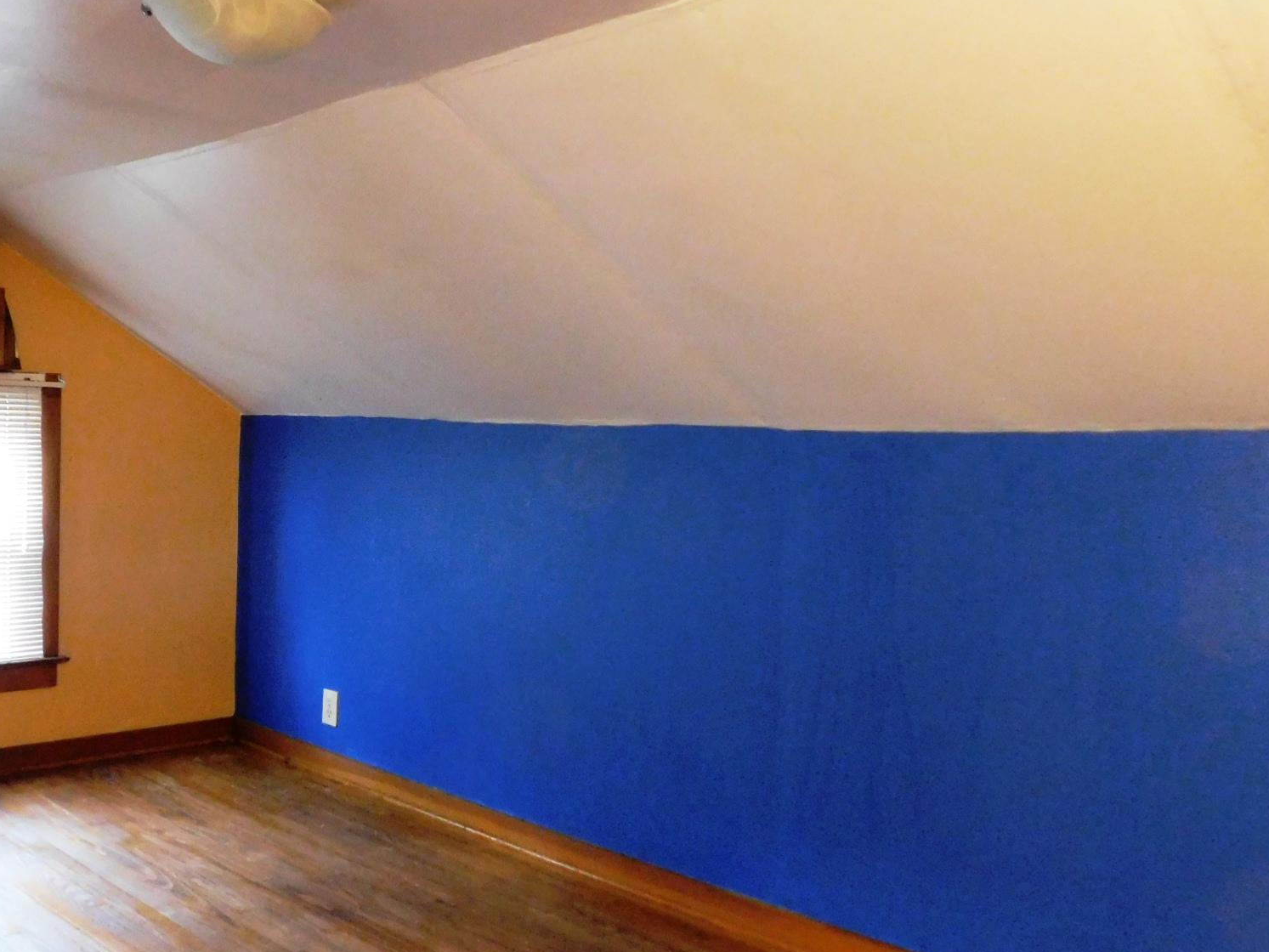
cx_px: 321
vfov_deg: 40.7
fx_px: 1283
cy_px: 504
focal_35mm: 35
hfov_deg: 50.5
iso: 800
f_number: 3
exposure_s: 1/8
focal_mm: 4
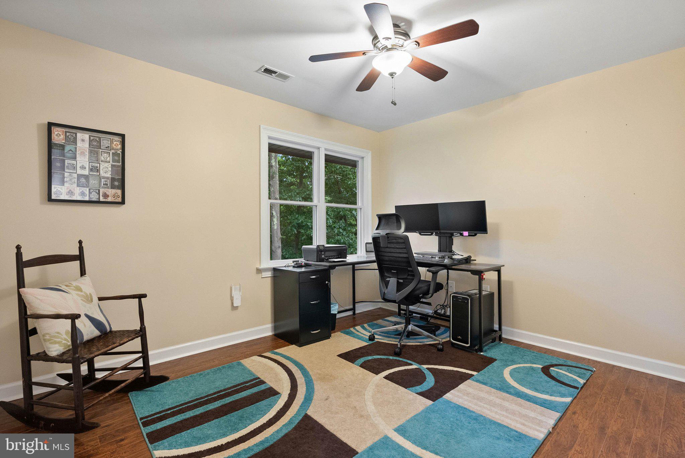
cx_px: 342
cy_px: 229
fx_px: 305
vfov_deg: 73.8
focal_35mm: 16
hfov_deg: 96.7
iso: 640
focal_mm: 16
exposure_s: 1/1.67
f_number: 6.3
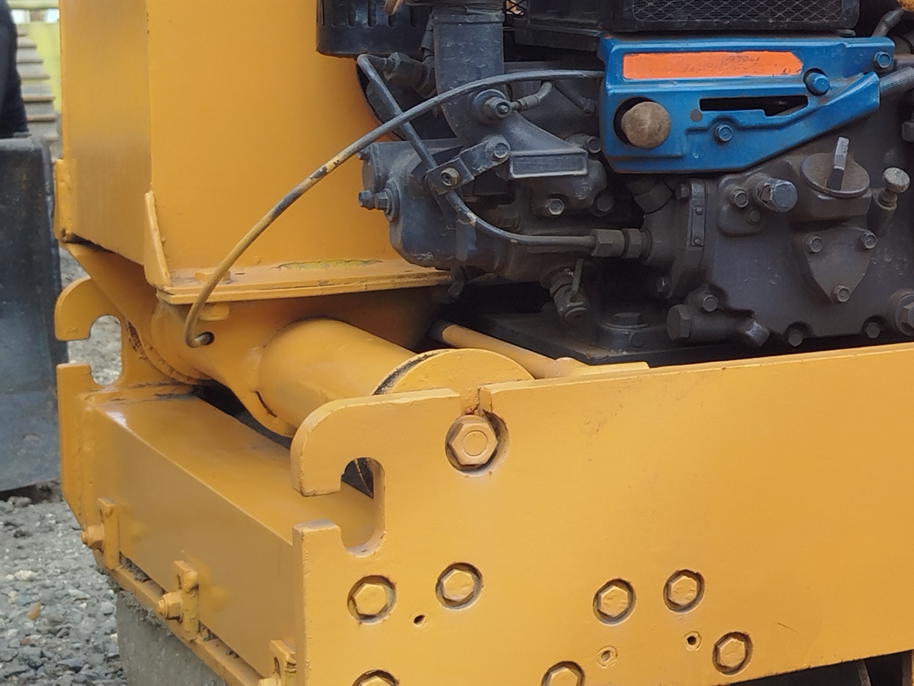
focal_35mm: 84
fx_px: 2218
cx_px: 1157
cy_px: 223
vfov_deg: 17.5
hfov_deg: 21.3
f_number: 1.7
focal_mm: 5.31
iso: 50
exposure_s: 1/336
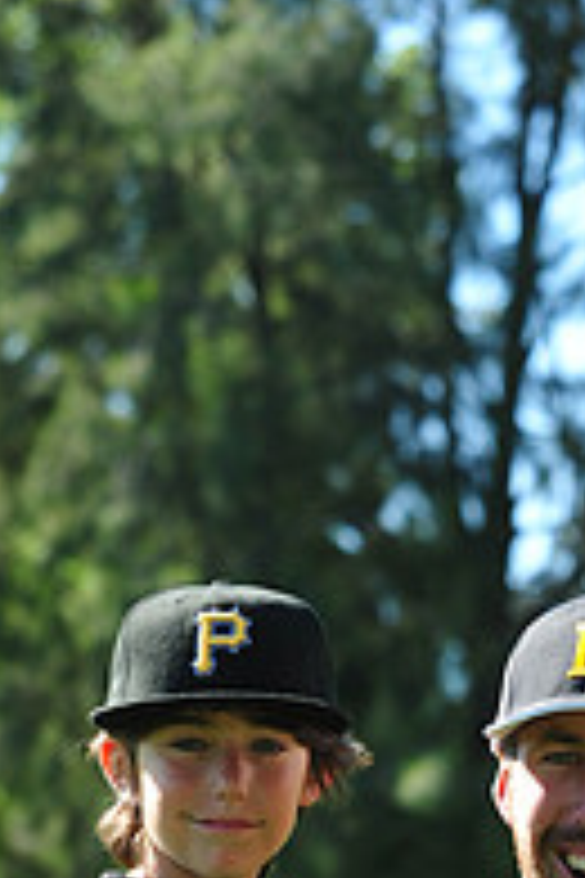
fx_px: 5801
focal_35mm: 238
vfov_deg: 8.5
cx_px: 522
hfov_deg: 5.8
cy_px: 1247
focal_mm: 80
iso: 200
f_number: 5
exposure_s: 1/400
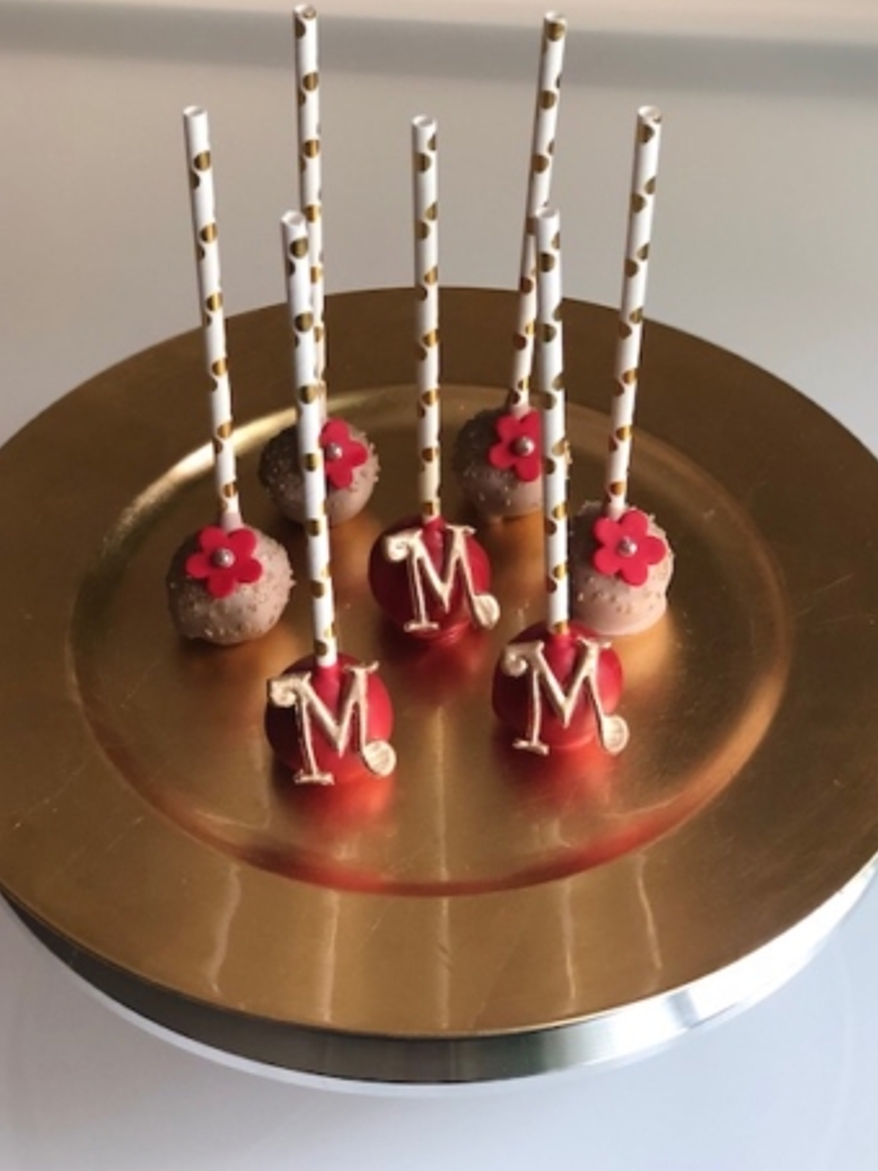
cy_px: 557
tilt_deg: -41.4
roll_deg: +1.2
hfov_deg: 23.3
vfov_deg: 30.7
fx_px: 2131
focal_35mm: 63
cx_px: 449
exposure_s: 1/60
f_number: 2.8
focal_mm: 6.6
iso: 320
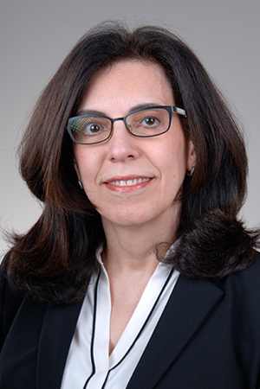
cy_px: 194
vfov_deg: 21.9
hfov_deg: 14.7
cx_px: 130
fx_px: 1007
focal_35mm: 93
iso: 200
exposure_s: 1/250
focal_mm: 62
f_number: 7.1
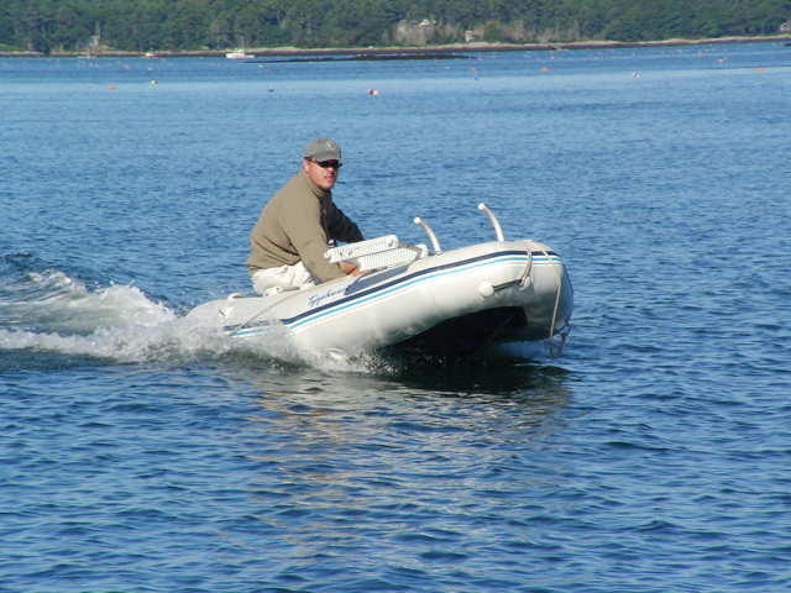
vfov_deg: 6.8
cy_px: 296
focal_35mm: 220
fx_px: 5027
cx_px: 396
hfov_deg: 9.0
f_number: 7
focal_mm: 33.8
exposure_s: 1/312
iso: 50
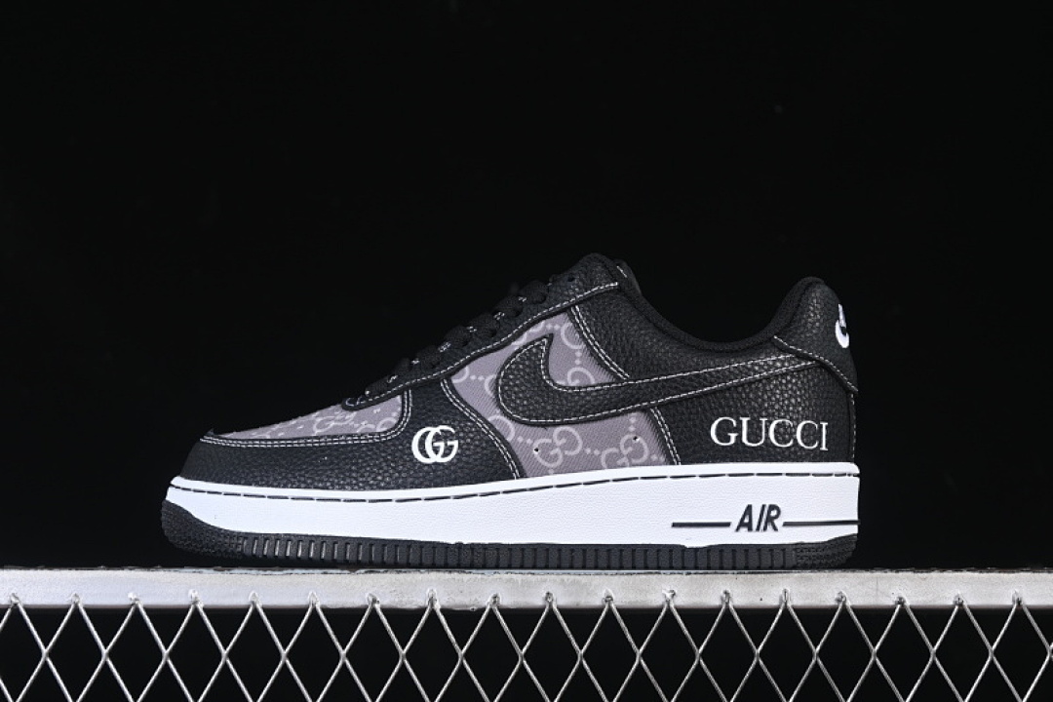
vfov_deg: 18.2
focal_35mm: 75
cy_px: 351
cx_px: 526
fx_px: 2194
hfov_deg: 27.0
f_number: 6.3
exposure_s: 1/60
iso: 160
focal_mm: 50
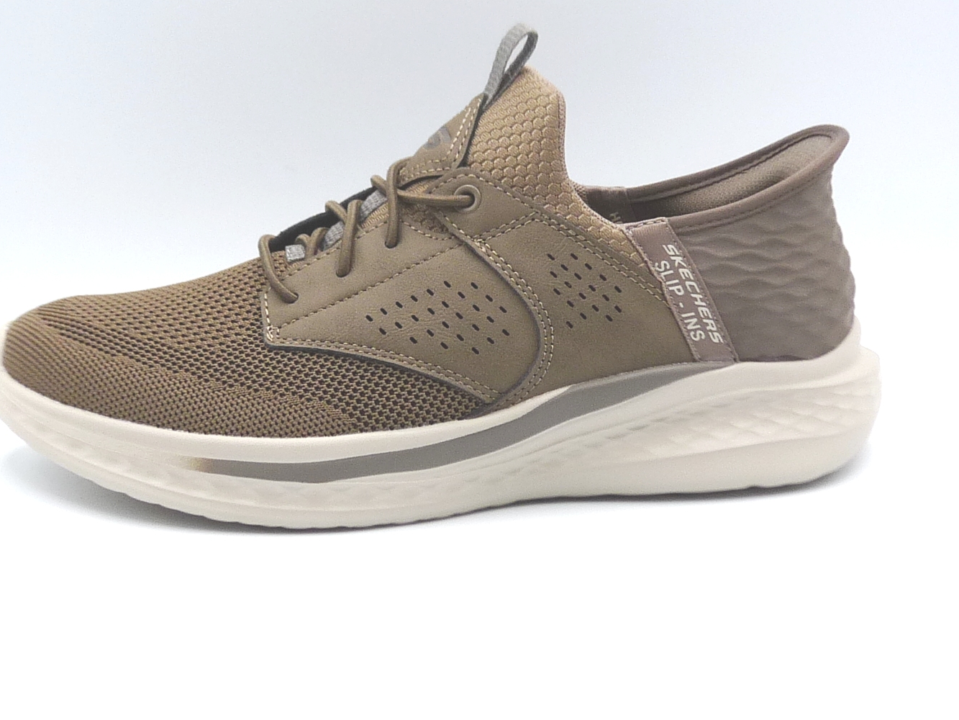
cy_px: 316
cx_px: 464
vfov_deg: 24.4
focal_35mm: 60
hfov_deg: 32.2
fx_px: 1662
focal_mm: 4.9
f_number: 4
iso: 100
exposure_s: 1/200
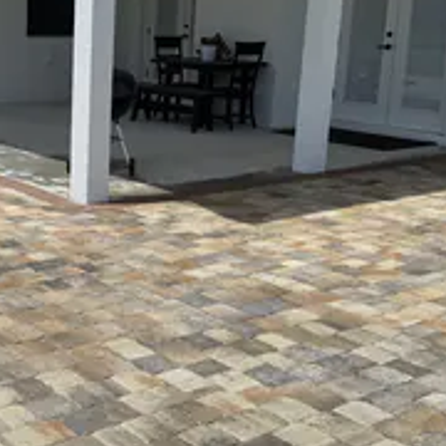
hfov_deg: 28.5
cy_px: 192
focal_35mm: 59
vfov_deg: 29.0
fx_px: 860
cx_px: 89
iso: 80
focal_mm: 6.76
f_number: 1.78
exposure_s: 1/7092
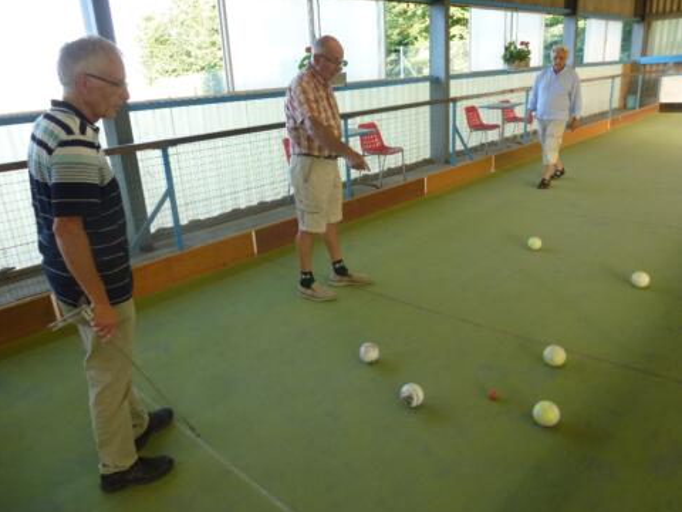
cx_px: 328
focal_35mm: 25
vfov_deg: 54.9
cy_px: 262
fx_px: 493
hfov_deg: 69.4
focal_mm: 4.3
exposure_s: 1/60
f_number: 3.3
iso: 250
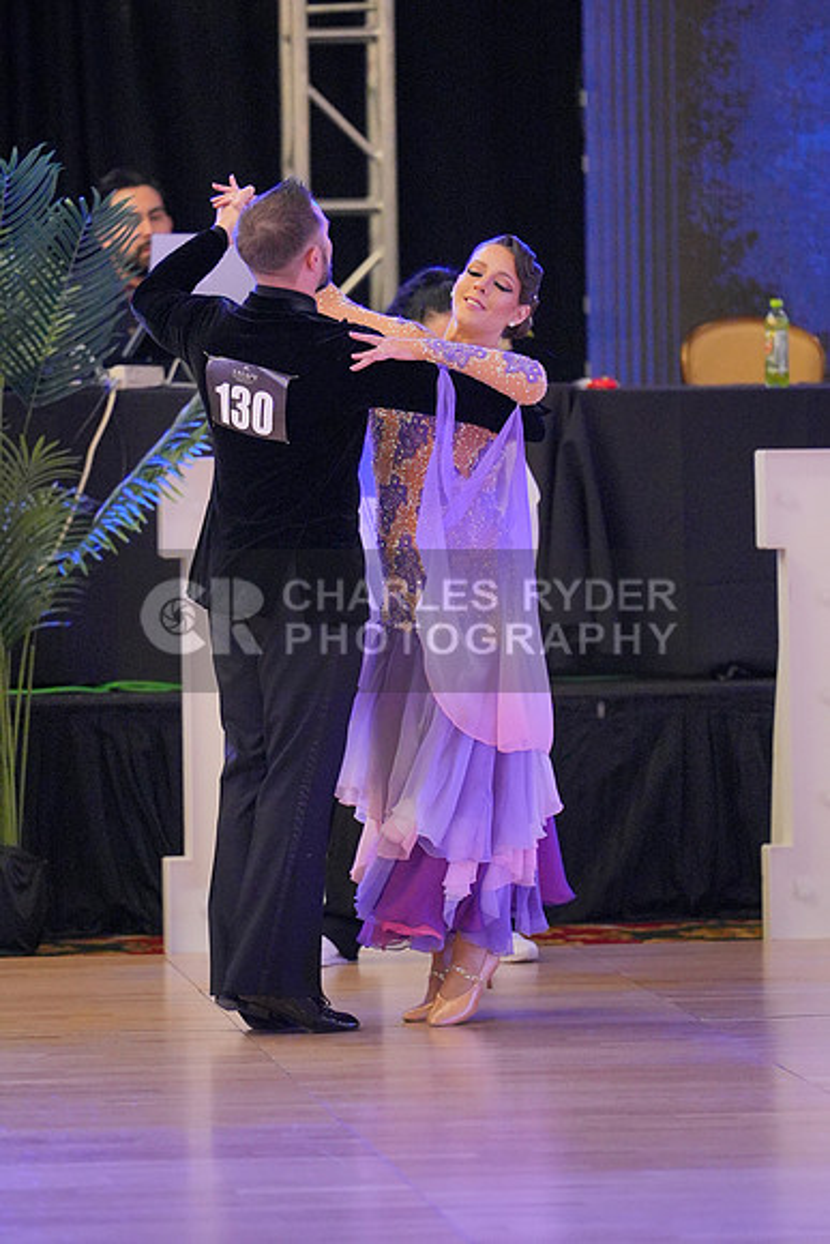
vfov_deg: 9.1
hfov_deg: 6.1
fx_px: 7776
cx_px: 415
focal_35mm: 225
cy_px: 622
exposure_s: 1/500
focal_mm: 150
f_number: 2
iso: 5000
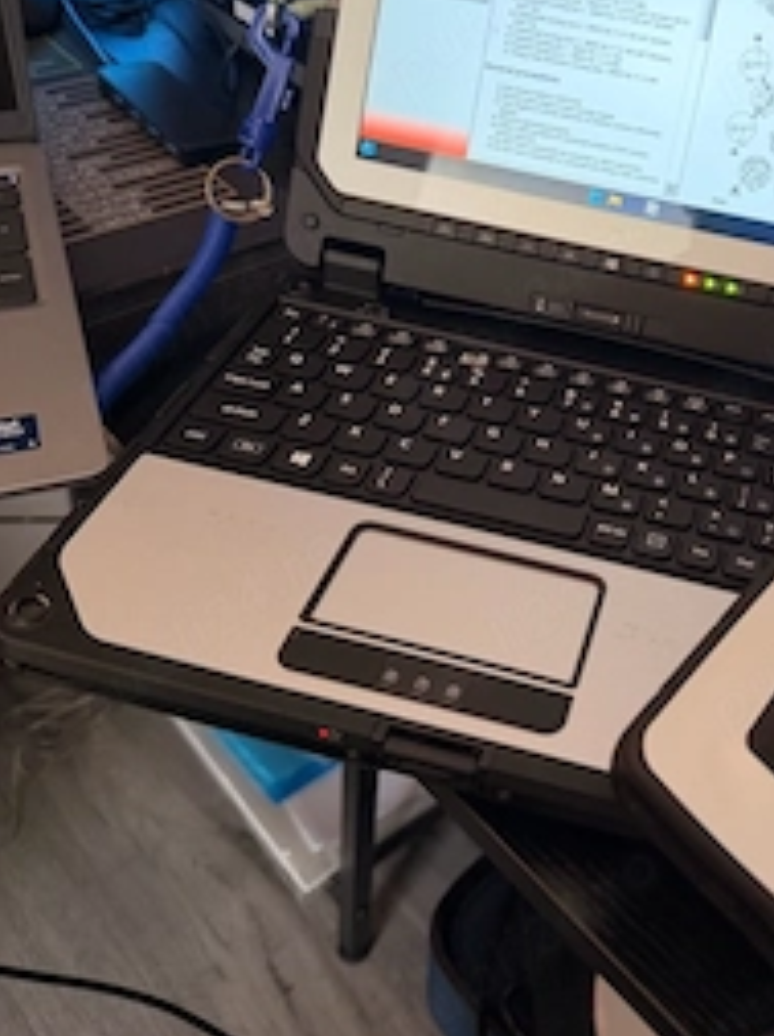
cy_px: 360
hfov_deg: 36.5
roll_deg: -10.8
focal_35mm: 38
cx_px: 606
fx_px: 1136
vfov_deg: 48.4
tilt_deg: -36.0
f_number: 1.78
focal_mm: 6.76
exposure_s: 1/105
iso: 200
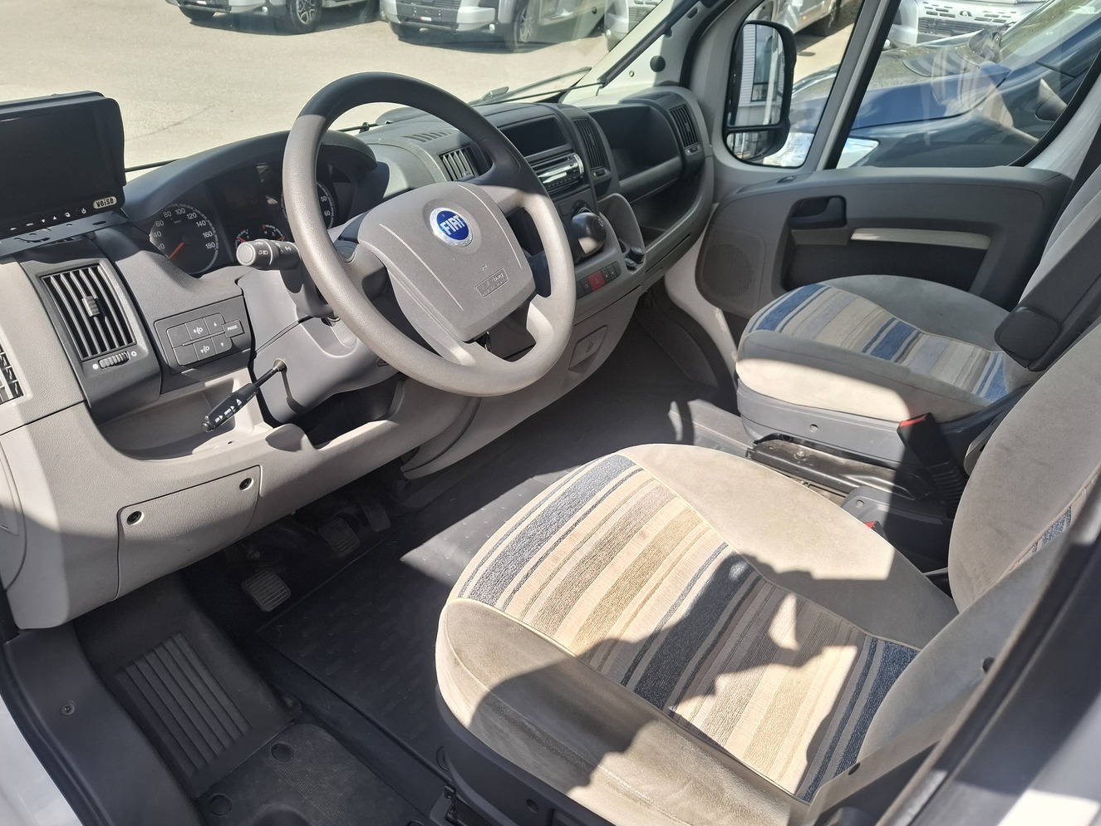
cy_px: 396
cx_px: 504
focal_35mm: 25
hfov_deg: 69.3
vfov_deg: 54.9
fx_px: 795
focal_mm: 5.54
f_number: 1.8
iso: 50
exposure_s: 1/536
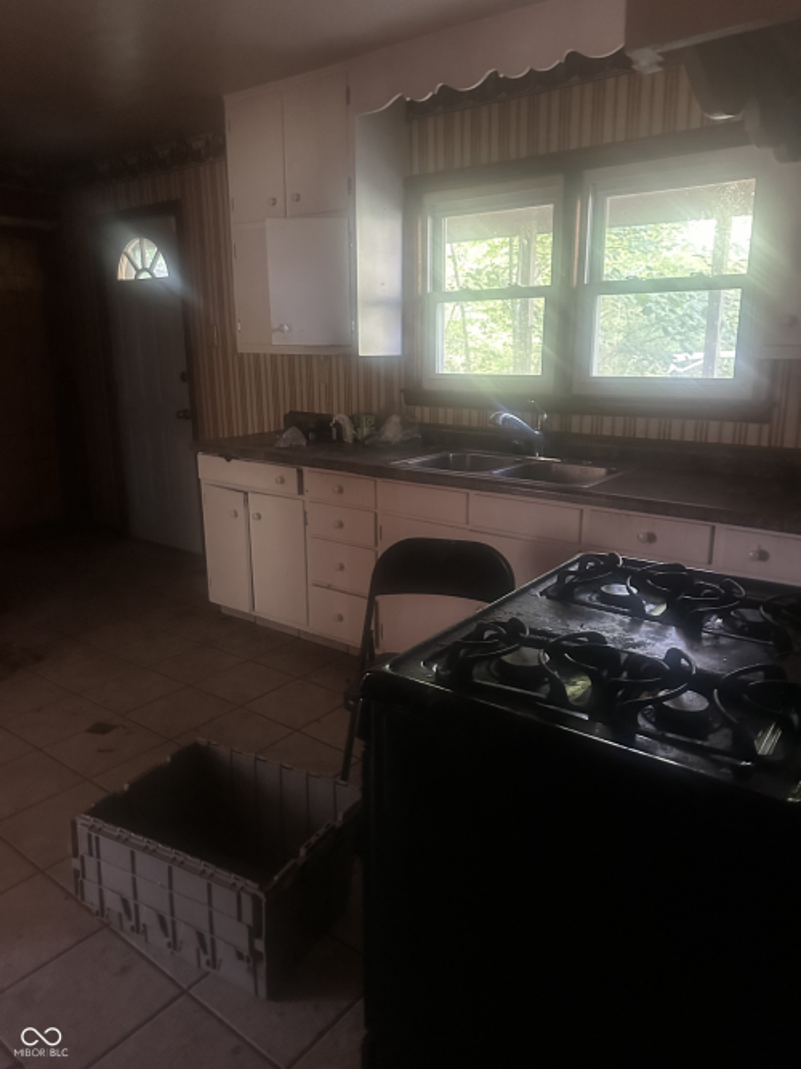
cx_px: 400
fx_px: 741
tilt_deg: -14.0
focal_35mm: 24
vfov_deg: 71.6
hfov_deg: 56.8
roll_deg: -0.4
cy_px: 534
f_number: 1.78
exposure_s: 1/35
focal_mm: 6.86
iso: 1000
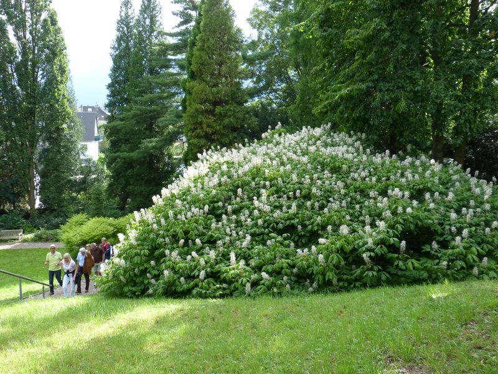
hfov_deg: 58.4
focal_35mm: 31
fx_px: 446
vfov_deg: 45.4
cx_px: 249
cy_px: 187
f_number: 4
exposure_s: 1/160
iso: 100
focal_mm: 5.4
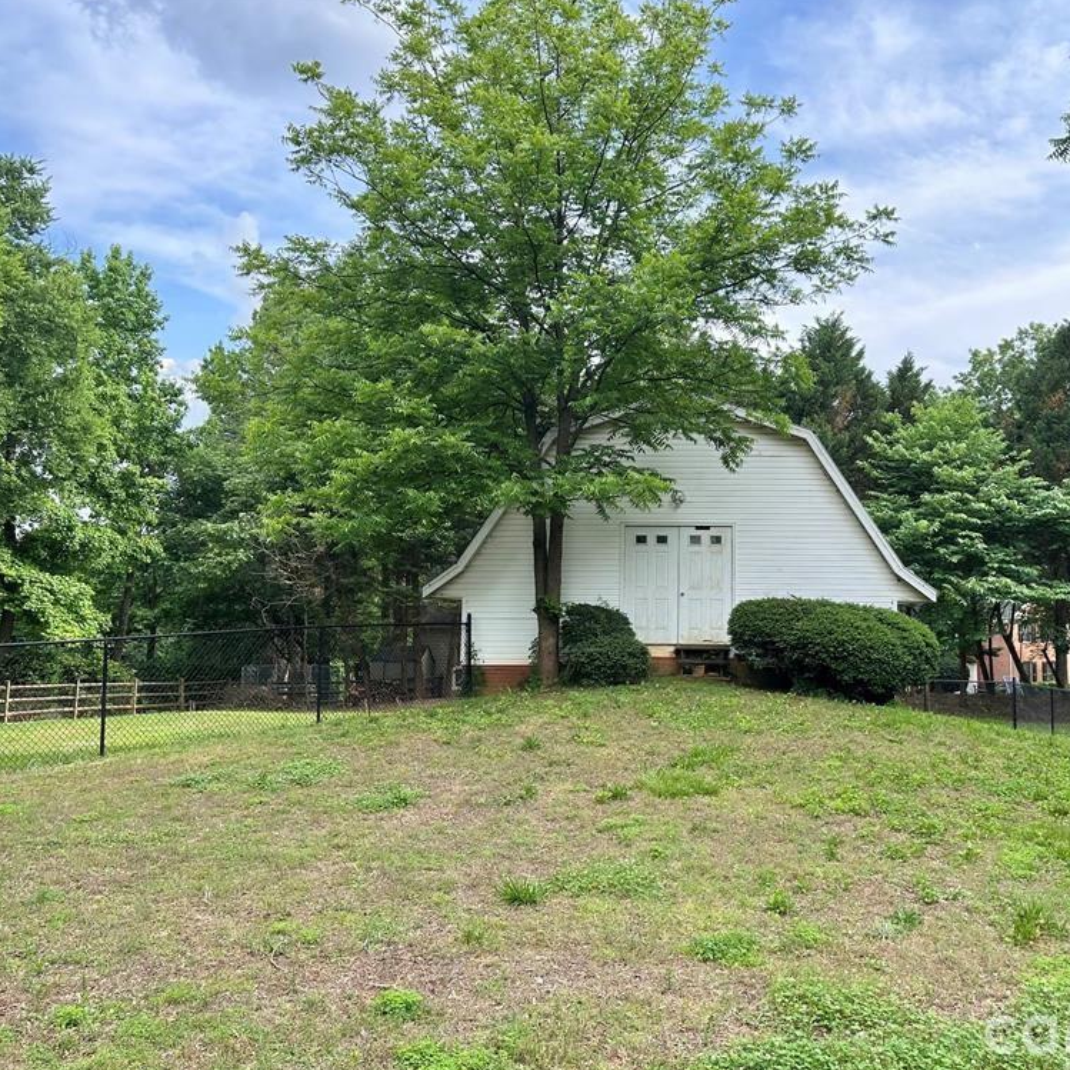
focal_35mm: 29
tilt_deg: +5.6
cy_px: 540
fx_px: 1014
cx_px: 683
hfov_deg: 54.8
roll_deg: -0.9
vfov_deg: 55.6
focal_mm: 6.86
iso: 80
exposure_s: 1/816
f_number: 1.78
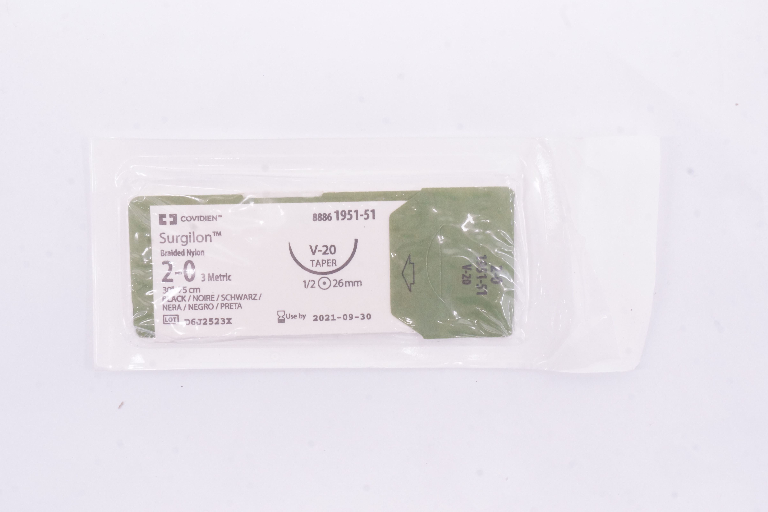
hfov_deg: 40.3
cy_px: 255
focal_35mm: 49
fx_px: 1045
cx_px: 377
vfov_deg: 27.5
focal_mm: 32
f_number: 18
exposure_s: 1/25
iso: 1600
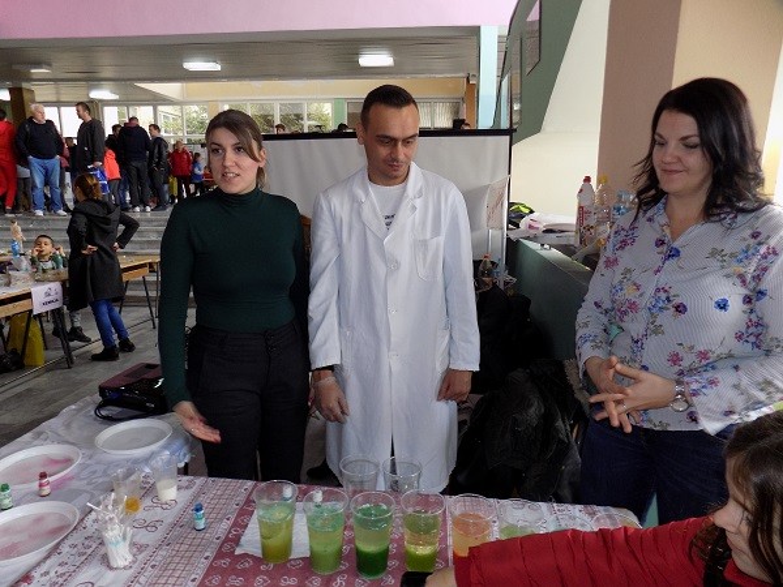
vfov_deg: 58.9
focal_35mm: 23
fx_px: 520
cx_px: 392
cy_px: 294
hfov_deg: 73.9
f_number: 3.1
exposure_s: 1/30
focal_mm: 4
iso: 140
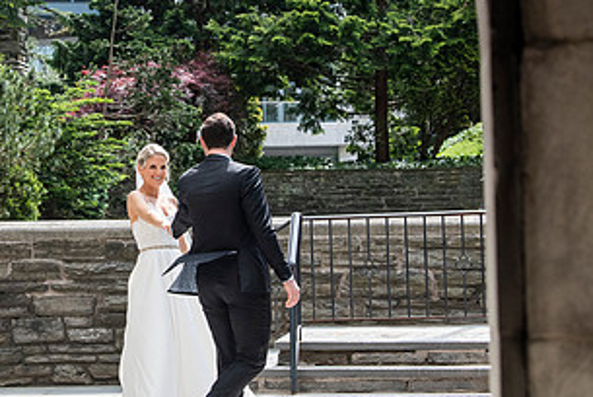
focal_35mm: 133
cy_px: 155
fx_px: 2193
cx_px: 163
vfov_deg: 10.3
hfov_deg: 15.3
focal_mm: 70
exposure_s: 1/4000
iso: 1000
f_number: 4.5
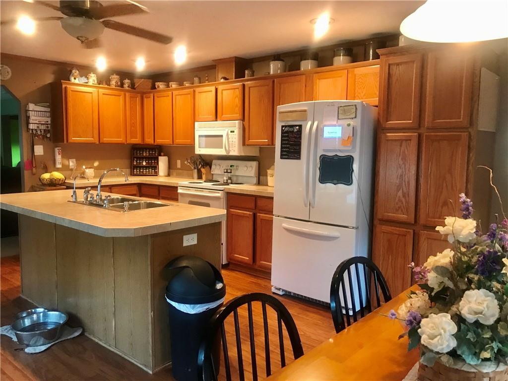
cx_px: 254
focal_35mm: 28
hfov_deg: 63.4
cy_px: 190
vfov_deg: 49.7
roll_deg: -1.6
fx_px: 411
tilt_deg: -3.9
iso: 100
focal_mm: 3.99
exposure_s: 1/15
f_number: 1.8
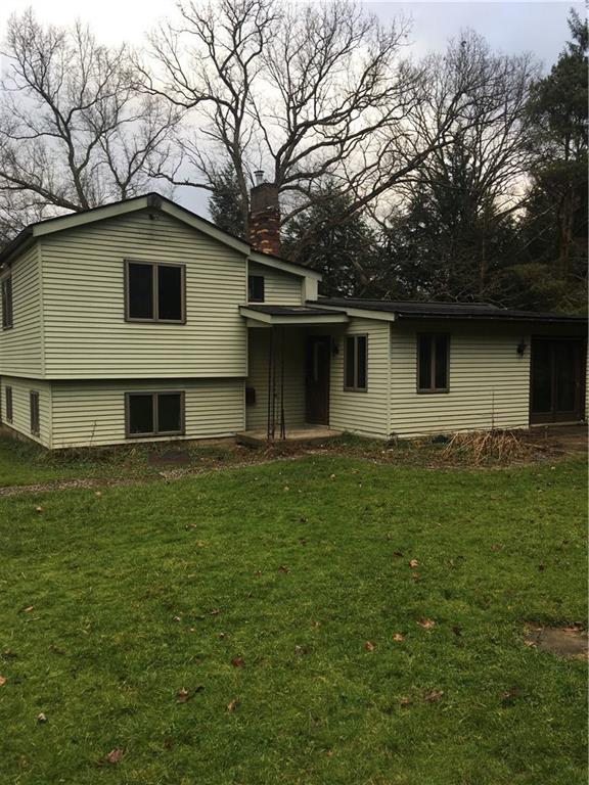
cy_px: 392
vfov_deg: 61.7
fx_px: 658
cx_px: 294
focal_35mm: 29
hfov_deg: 48.2
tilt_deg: -3.7
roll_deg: +1.6
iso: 25
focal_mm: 4.15
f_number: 2.2
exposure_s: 1/161
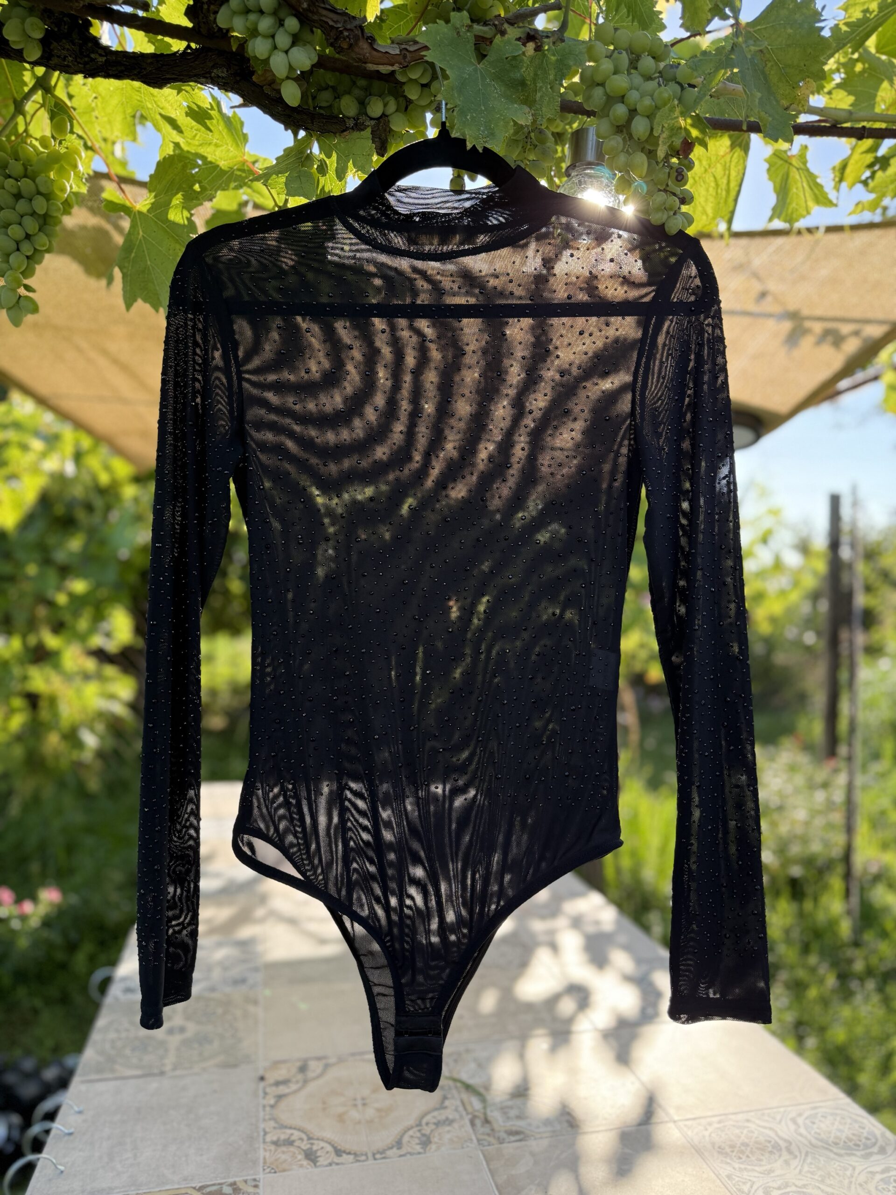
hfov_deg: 56.8
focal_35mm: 24
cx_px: 448
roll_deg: -1.6
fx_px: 828
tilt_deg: +0.6
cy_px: 598
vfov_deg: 71.6
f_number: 1.78
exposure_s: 1/909
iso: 100
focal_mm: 6.76
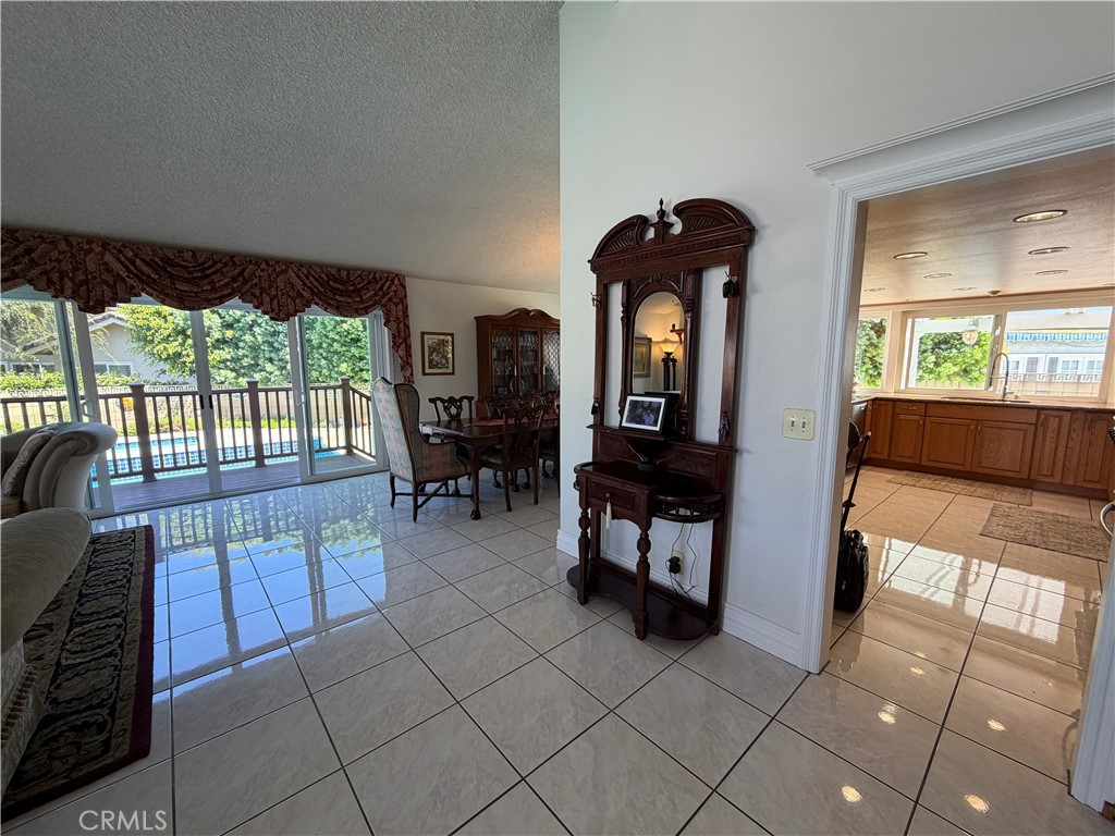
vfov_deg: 85.7
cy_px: 418
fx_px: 451
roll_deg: +0.5
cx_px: 558
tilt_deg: -7.6
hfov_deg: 102.1
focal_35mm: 14
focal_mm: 2.22
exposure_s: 1/120
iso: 80
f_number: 2.2
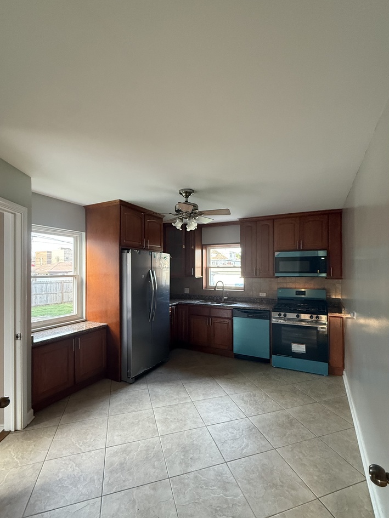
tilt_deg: +0.1
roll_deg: -0.1
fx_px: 240
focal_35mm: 16
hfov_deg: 78.1
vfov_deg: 94.4
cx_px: 196
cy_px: 274
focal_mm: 2.22
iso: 500
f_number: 2.2
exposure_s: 1/60
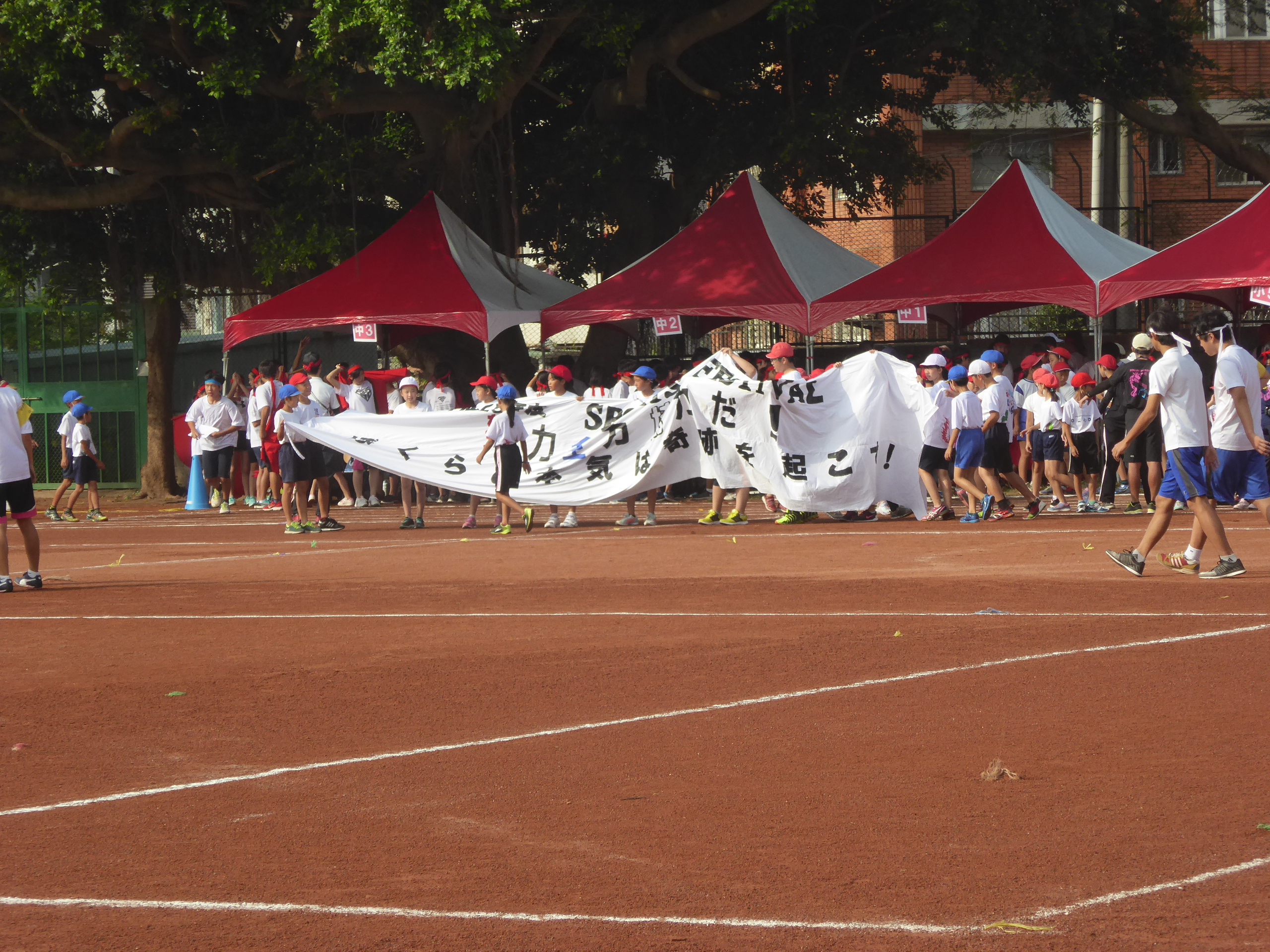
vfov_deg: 9.3
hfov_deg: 12.4
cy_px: 476
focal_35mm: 159
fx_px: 5833
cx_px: 635
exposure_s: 1/320
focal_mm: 25.6
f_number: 5.4
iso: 160
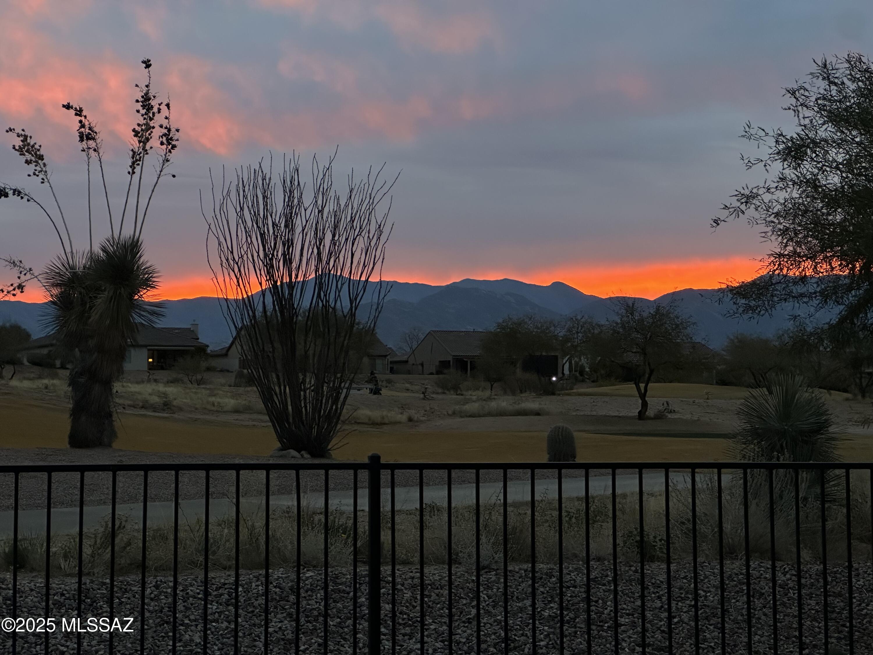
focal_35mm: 77
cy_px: 328
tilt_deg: +2.4
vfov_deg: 19.1
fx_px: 1942
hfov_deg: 25.3
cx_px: 436
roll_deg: +0.4
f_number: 2.8
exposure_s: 1/75
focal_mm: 9
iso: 250
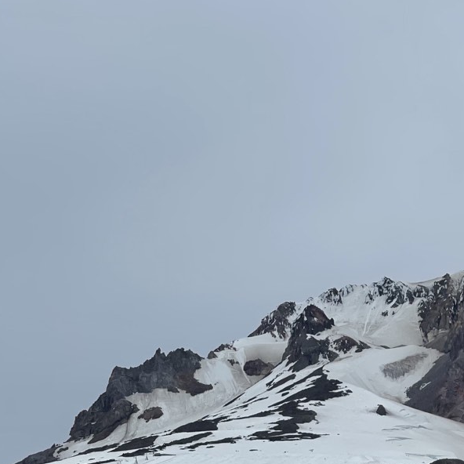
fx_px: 2320
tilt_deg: +16.5
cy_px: 375
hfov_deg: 11.4
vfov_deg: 11.4
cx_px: 284
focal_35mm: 153
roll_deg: +3.1
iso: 20
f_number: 2.2
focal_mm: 7.5
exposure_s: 1/3125
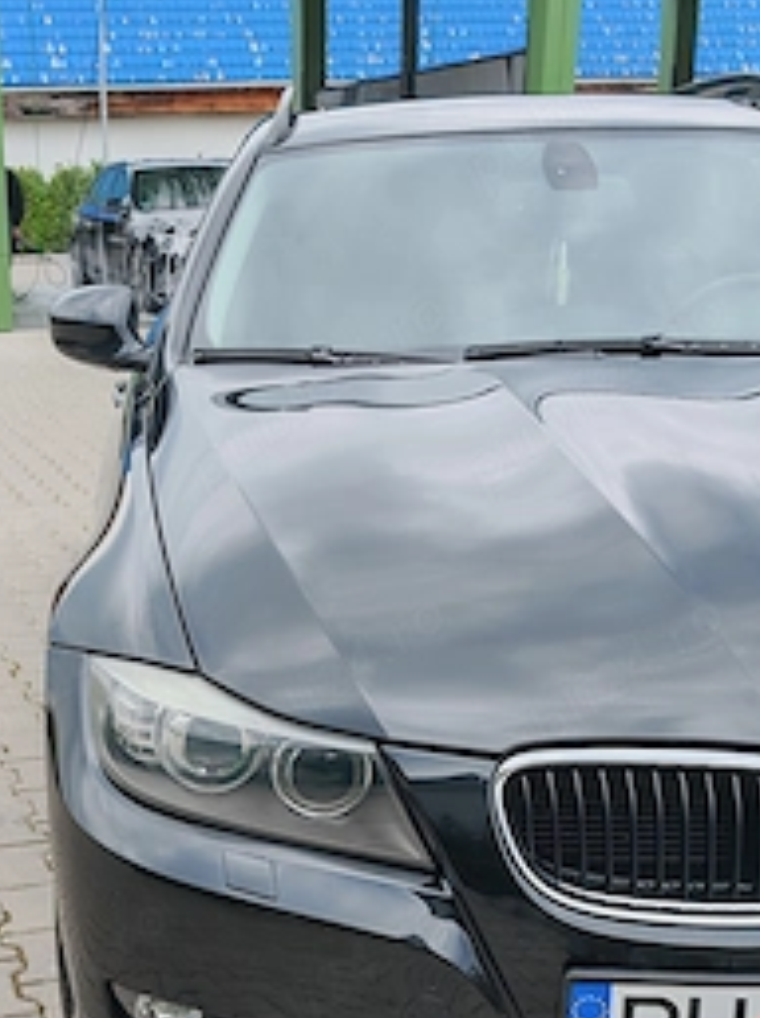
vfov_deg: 35.4
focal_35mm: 53
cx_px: 178
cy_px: 761
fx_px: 1555
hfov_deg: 27.0
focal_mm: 6.83
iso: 100
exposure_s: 1/1500
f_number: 2
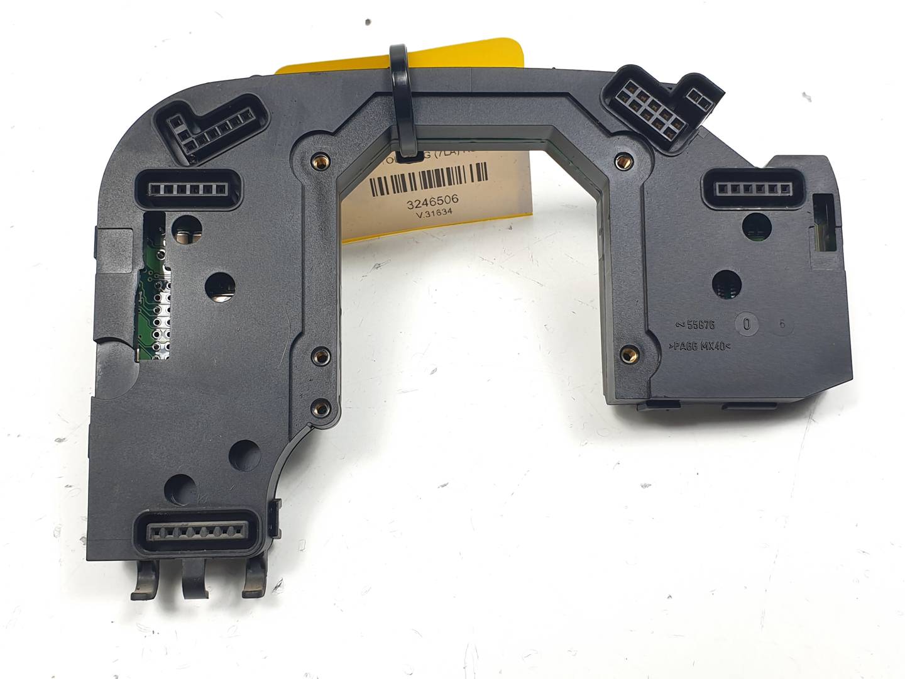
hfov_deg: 67.3
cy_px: 340
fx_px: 680
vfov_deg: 53.1
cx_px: 452
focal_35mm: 26
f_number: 2.4
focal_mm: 4.3
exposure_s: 1/164
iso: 50
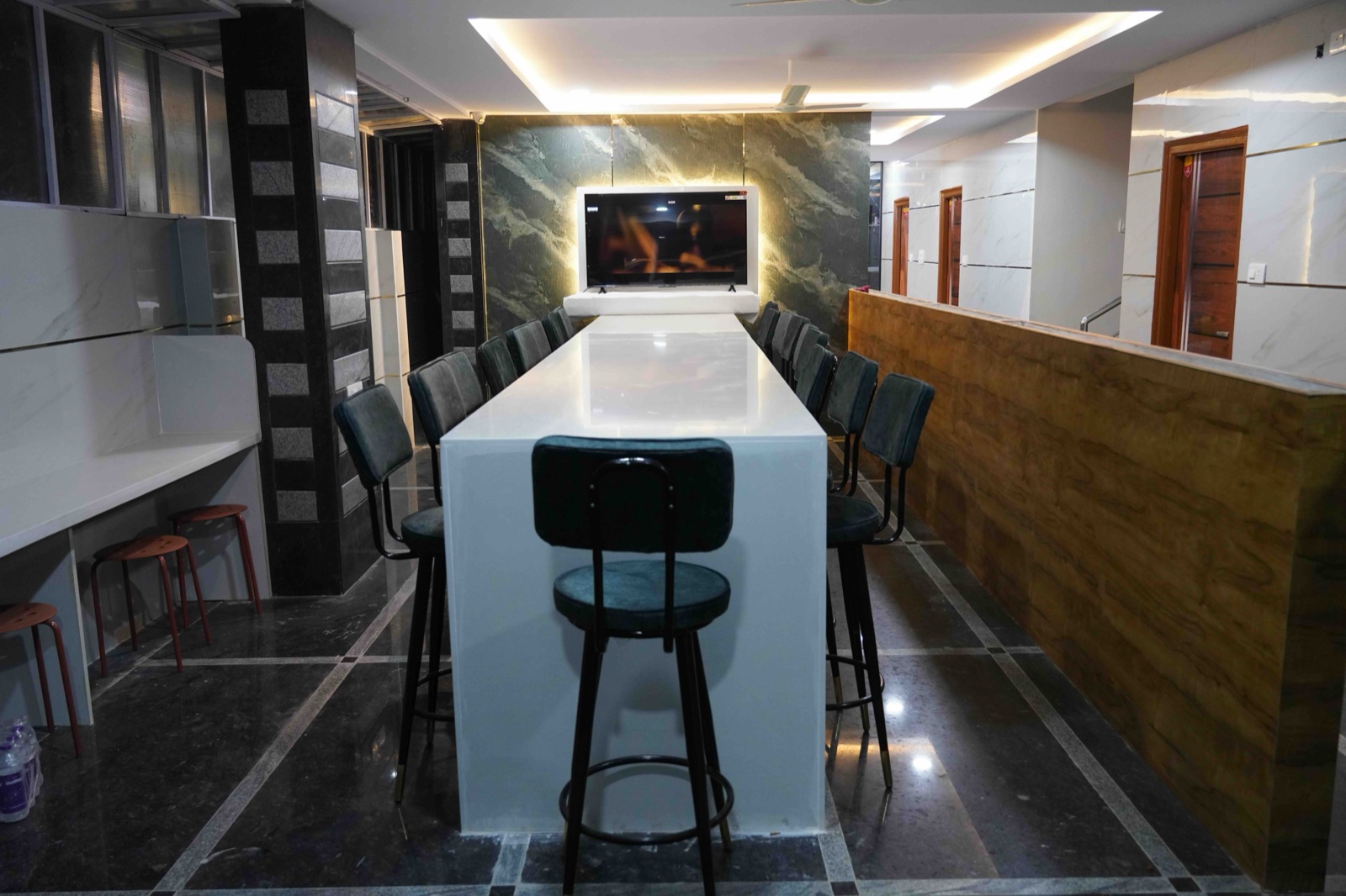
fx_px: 1084
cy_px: 448
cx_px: 673
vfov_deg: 44.9
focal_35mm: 29
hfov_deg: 63.7
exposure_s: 1/80
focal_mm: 29
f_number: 4.5
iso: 2500
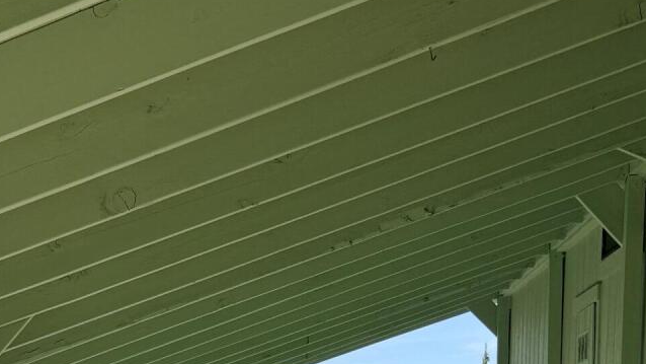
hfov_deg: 25.4
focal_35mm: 82
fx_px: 1405
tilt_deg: -12.9
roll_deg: +1.9
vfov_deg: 12.3
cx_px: 120
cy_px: 821
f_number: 1.78
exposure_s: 1/3759
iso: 80
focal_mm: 6.76
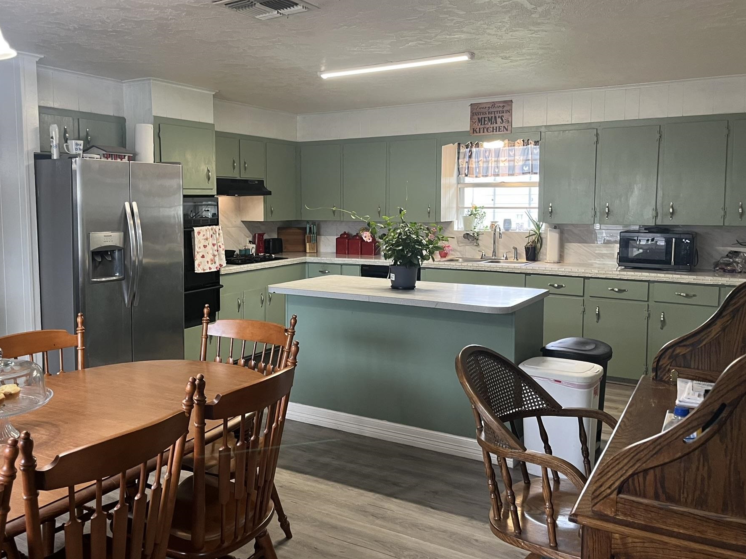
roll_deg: +0.8
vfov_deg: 46.8
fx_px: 646
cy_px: 265
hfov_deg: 59.8
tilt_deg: -4.5
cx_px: 327
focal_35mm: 30
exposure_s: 1/60
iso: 125
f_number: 1.6
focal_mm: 5.1
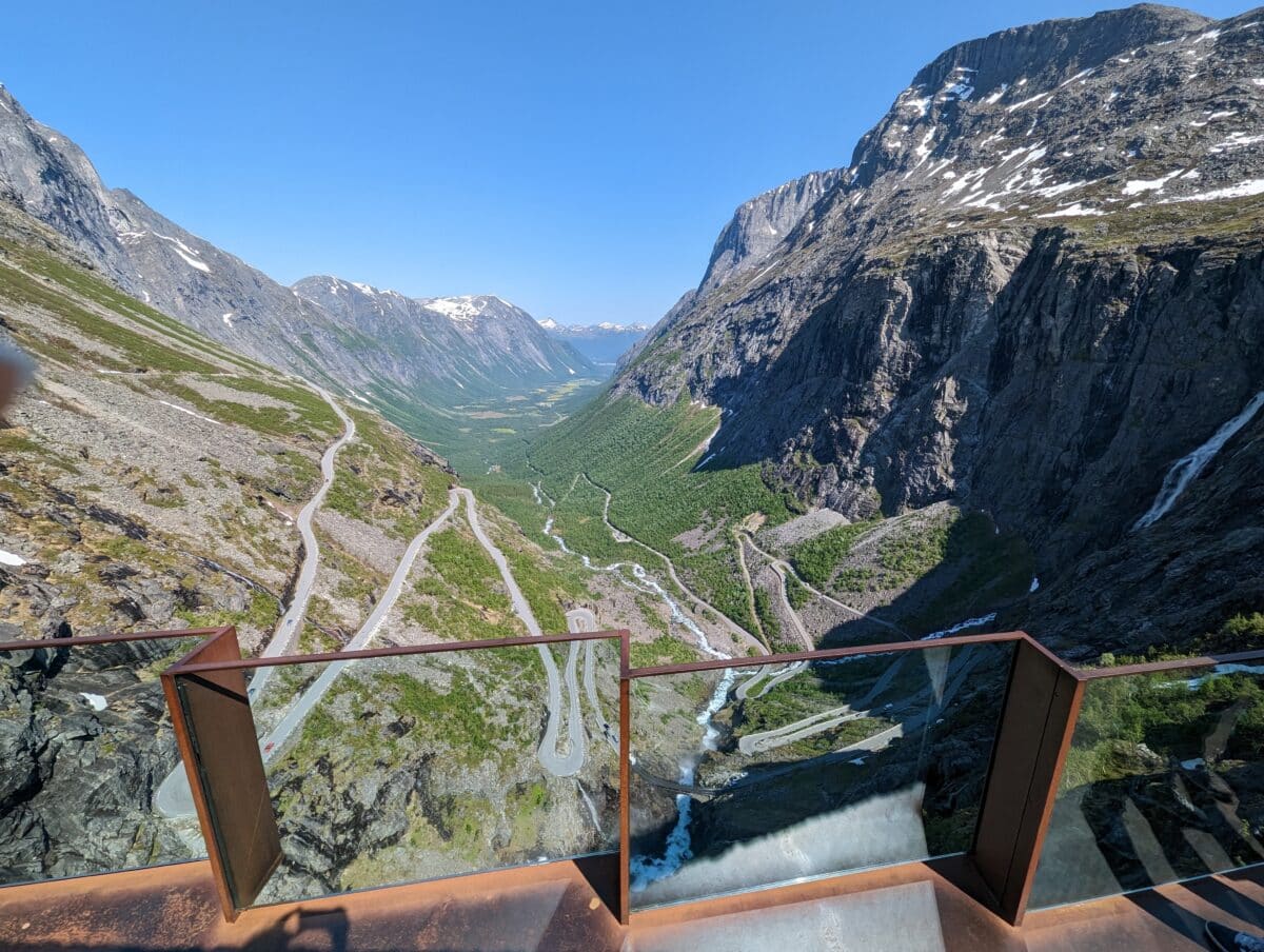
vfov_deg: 90.1
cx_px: 632
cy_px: 476
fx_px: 475
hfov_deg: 106.1
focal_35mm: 13
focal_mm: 1.95
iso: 45
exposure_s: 1/1176
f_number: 2.2
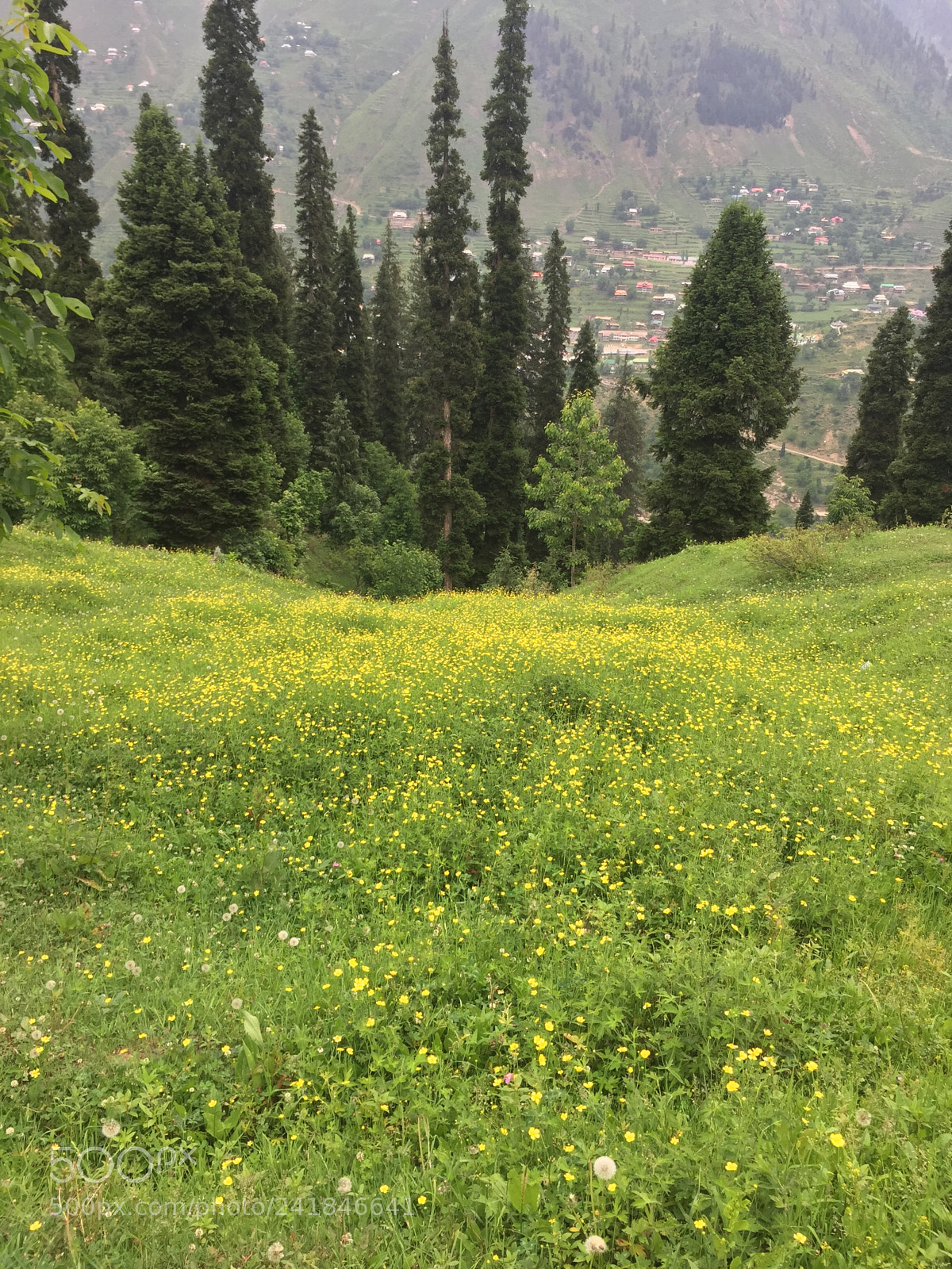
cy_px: 634
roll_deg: -2.1
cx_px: 476
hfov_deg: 48.2
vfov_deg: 61.7
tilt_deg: -26.3
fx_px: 1063
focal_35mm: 29
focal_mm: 4.15
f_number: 2.2
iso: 32
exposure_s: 1/207
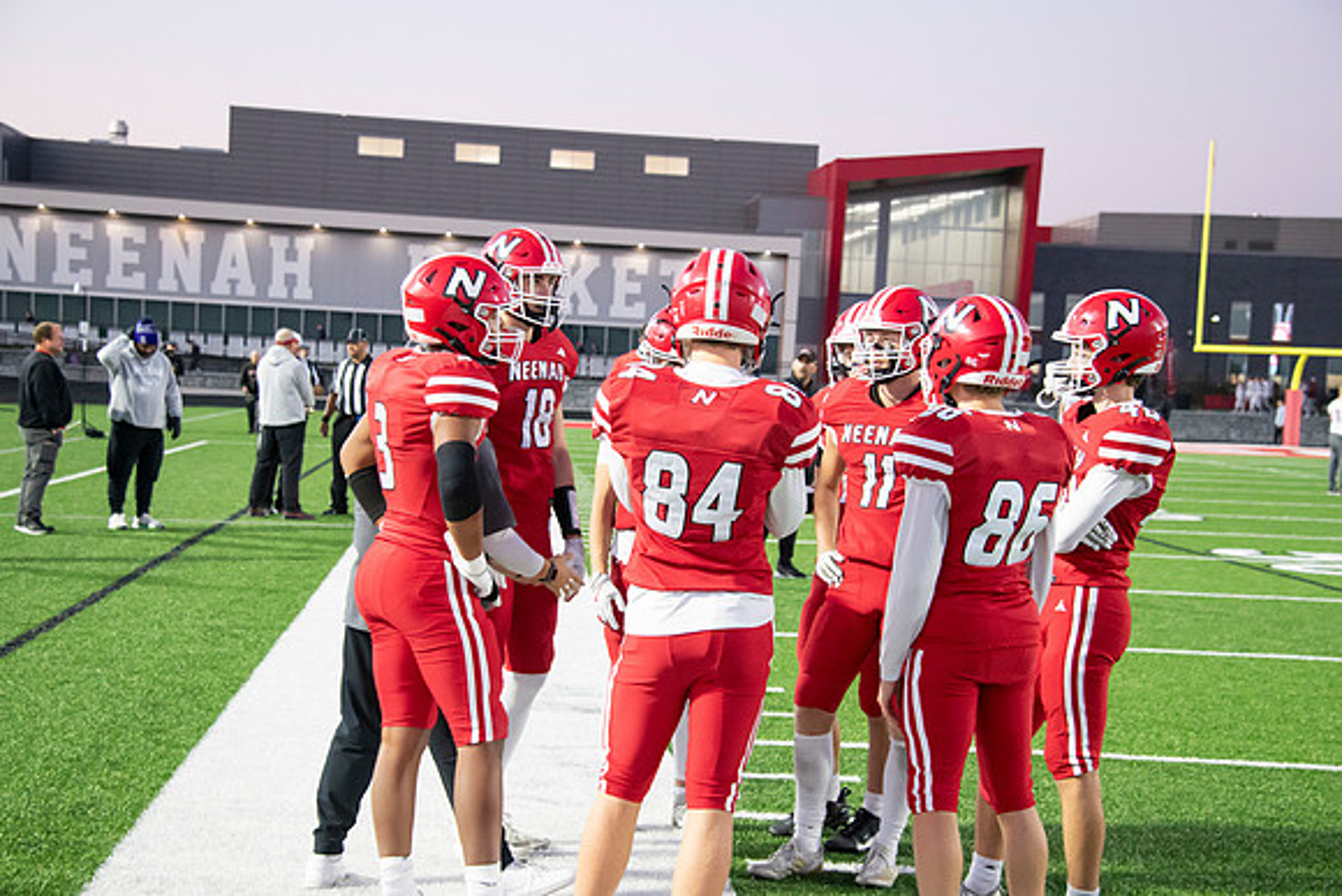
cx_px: 671
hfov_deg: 28.7
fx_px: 2620
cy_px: 448
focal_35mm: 70
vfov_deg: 19.4
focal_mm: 68
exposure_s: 1/250
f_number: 5.6
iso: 8000
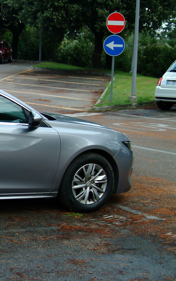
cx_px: -93
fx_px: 645
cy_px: 136
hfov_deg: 14.4
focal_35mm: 84
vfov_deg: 24.6
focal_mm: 28
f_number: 4.8
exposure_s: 1/90
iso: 160
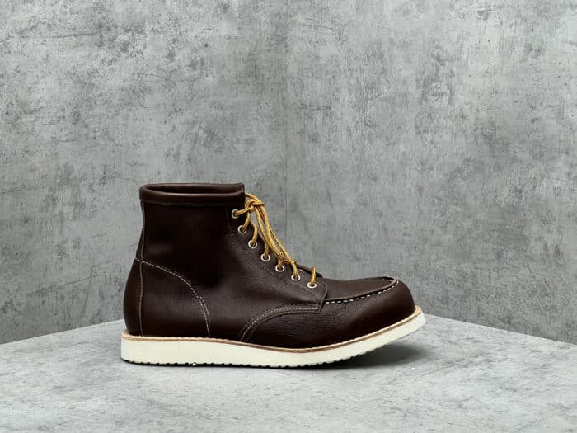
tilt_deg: -9.0
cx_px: 288
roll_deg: +0.3
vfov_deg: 19.1
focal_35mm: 77
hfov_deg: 25.3
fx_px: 1283
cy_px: 216
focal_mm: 9
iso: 100
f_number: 2.8
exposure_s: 1/100
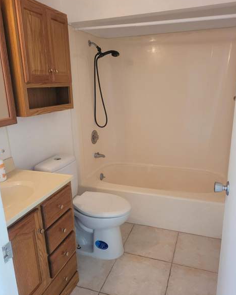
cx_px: 116
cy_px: 155
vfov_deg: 62.2
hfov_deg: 51.5
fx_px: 244
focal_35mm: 28
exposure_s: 1/40
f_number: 1.8
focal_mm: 5.4
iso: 250
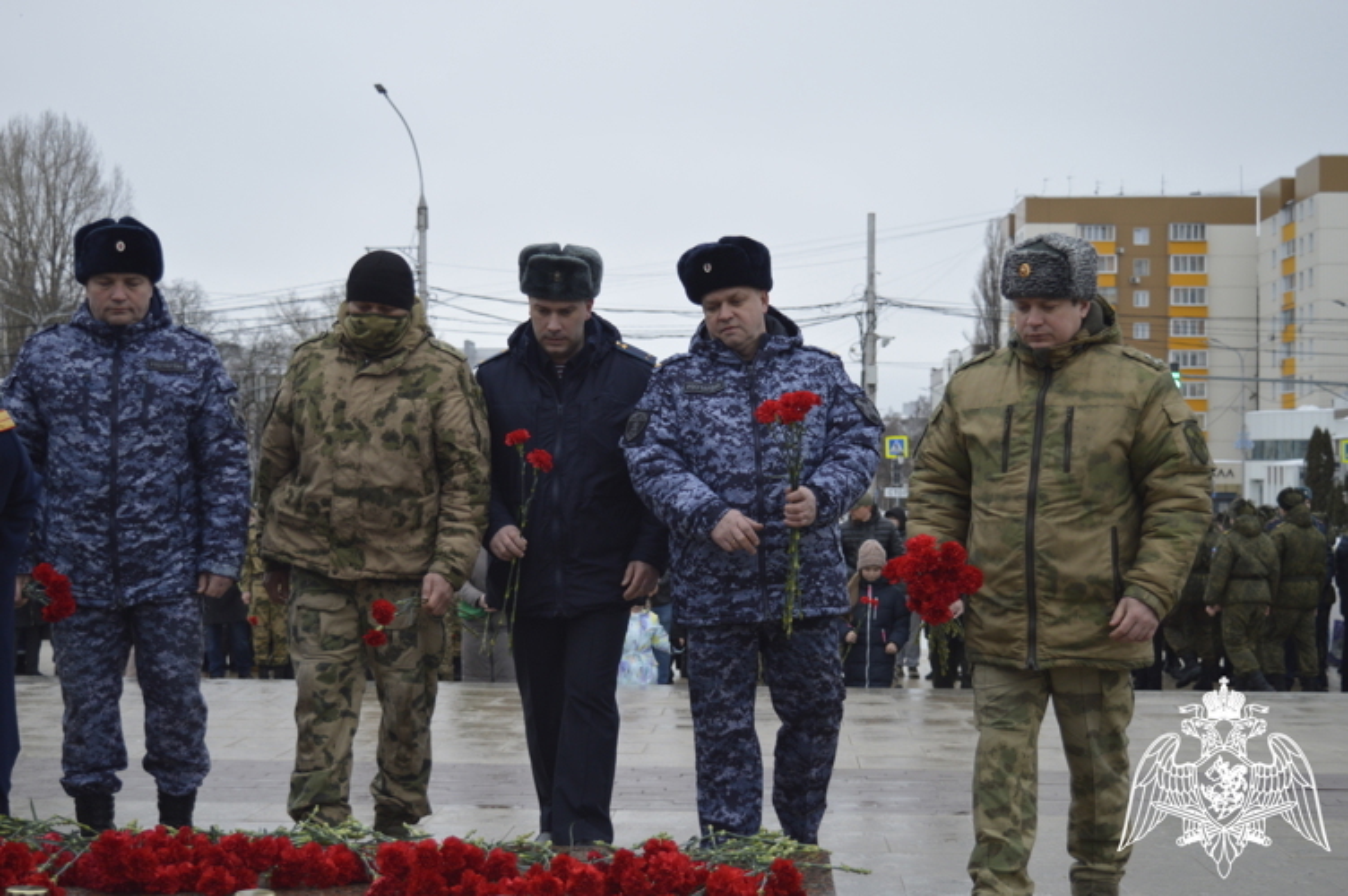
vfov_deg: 25.0
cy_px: 448
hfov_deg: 36.9
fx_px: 2020
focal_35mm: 54
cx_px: 674
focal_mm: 36
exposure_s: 1/800
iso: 400
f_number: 4.8
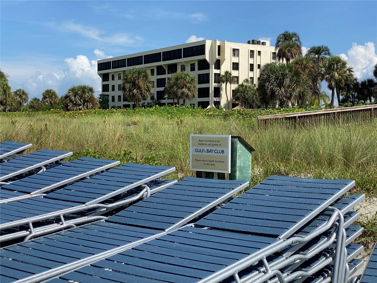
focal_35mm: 52
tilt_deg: -2.4
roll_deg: -0.7
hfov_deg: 36.8
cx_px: 188
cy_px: 142
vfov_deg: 28.0
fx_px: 566
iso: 20
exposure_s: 1/2083
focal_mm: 6
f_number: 2
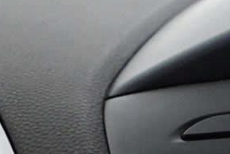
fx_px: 1172
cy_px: 274
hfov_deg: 10.0
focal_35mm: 183
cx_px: 521
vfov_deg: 7.3
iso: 4000
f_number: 4
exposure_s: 1/60
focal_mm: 21.5
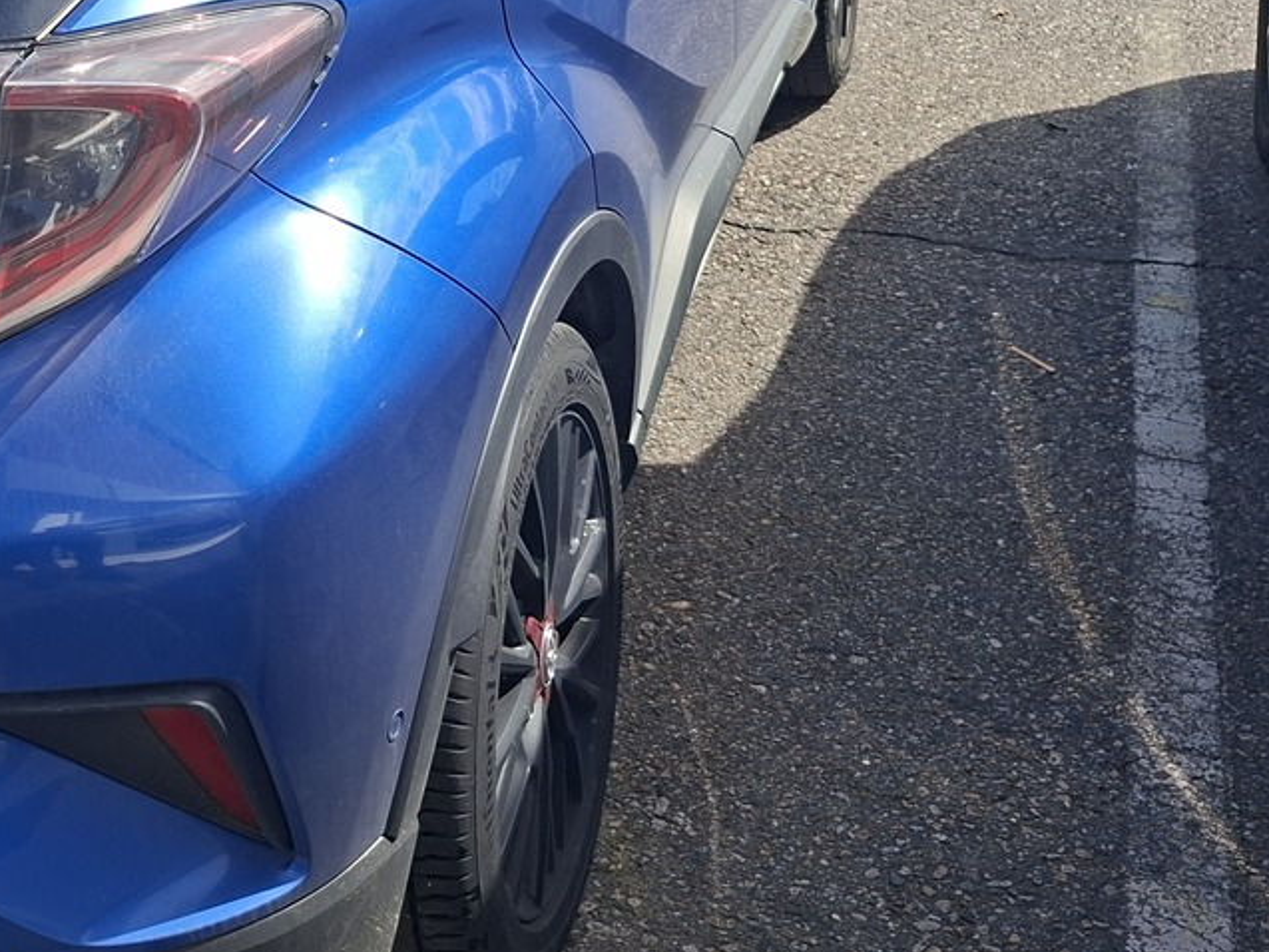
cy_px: 18
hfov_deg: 35.0
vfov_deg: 26.6
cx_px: 169
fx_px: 1907
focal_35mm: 52
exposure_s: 1/1605
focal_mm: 5.54
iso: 50
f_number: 1.8
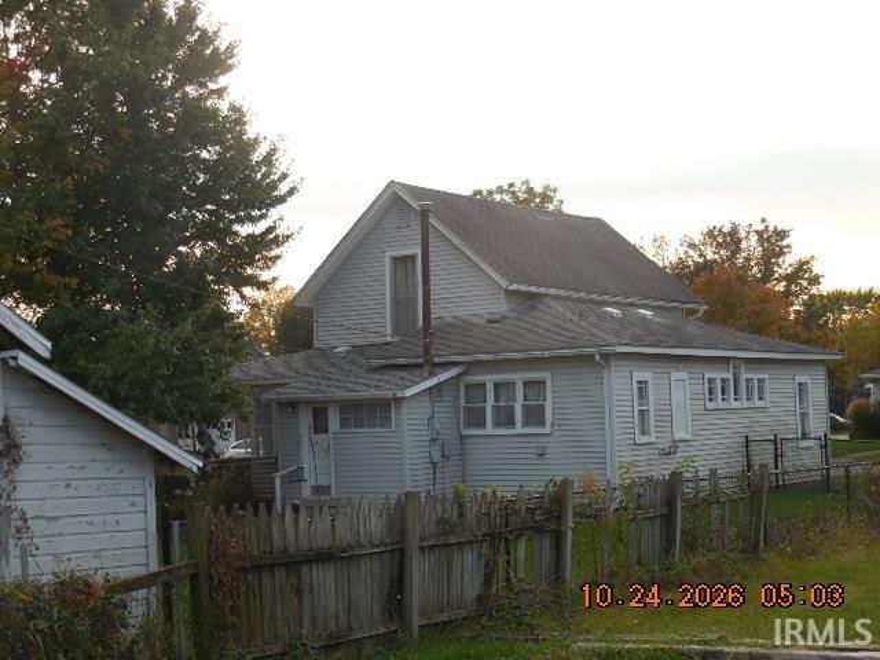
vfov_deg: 24.0
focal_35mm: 61
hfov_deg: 31.7
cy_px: 330
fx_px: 1551
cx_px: 440
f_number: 4.5
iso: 125
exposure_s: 1/250
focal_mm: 11
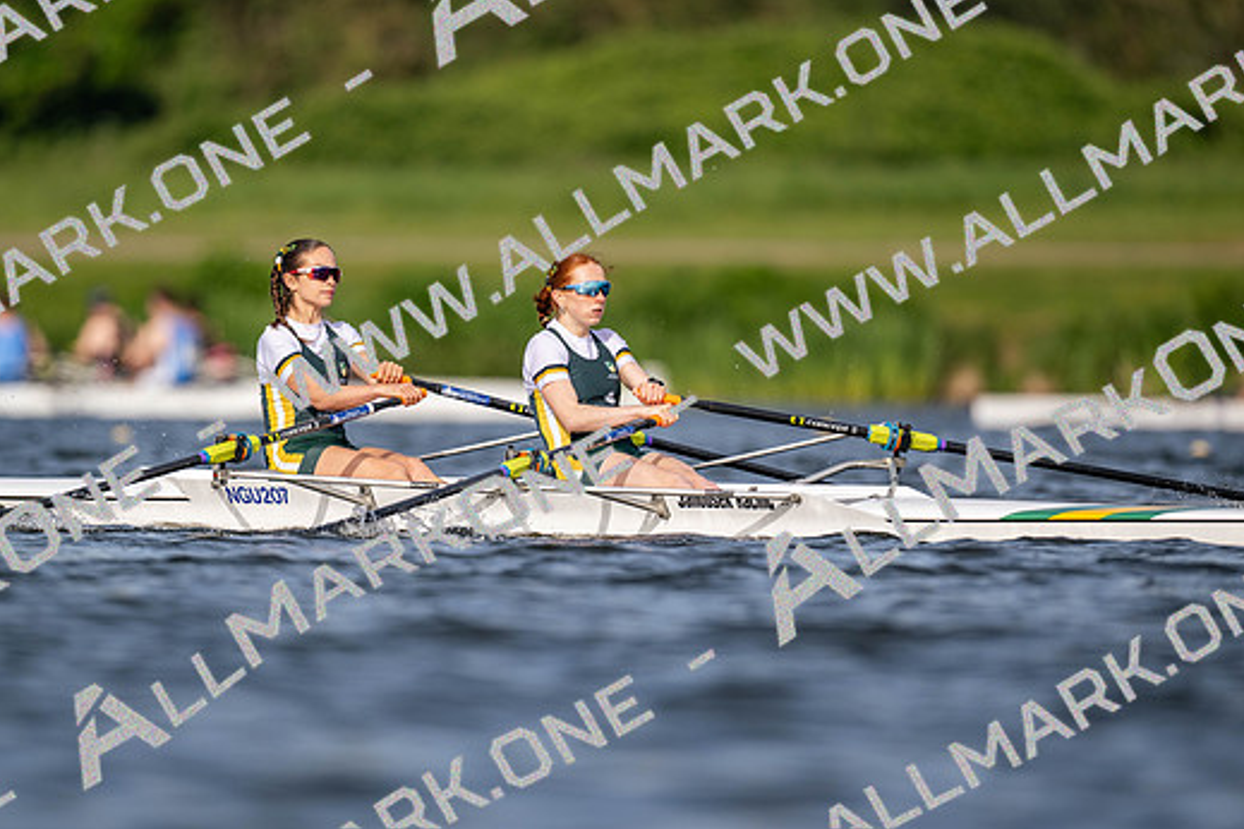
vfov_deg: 2.0
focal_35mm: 671
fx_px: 23185
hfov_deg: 3.1
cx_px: 561
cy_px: 418
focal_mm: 600
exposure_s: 1/2500
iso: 220
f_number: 4
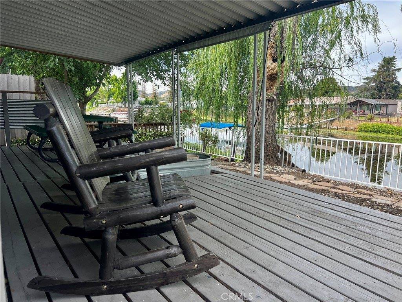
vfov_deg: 53.1
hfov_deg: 67.3
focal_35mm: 26
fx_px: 302
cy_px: 151
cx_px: 201
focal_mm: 5.7
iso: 50
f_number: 1.5
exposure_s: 1/894
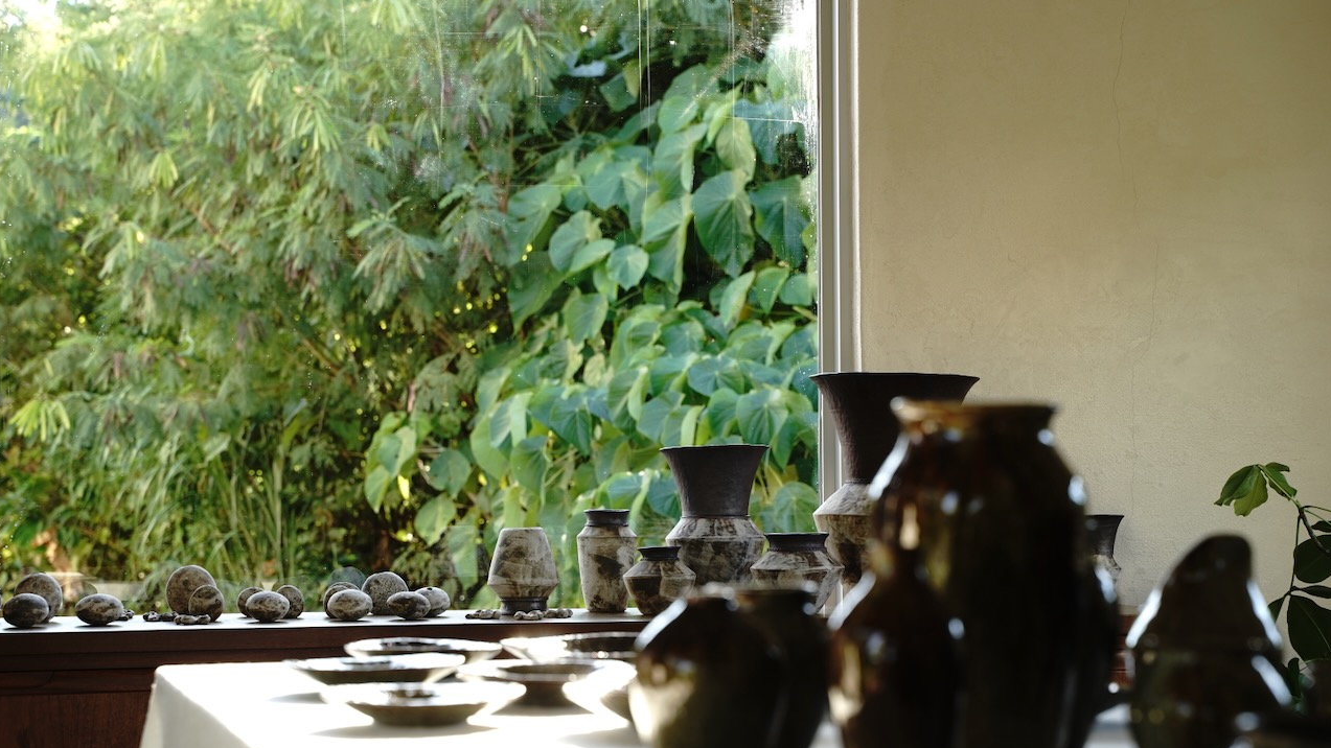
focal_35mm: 79
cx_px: 665
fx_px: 2788
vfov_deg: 15.3
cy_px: 404
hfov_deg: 26.9
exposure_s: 1/100
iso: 400
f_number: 6.3
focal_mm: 75
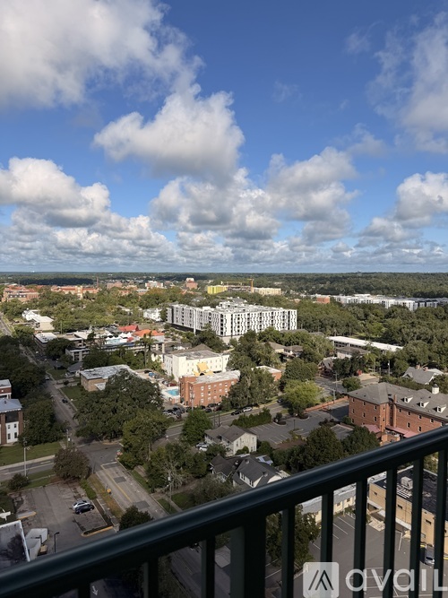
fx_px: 414
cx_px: 224
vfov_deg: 71.6
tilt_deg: -4.4
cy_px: 299
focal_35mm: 24
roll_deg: +0.4
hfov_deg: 56.8
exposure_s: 1/6711
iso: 80
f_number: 1.78
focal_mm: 6.76
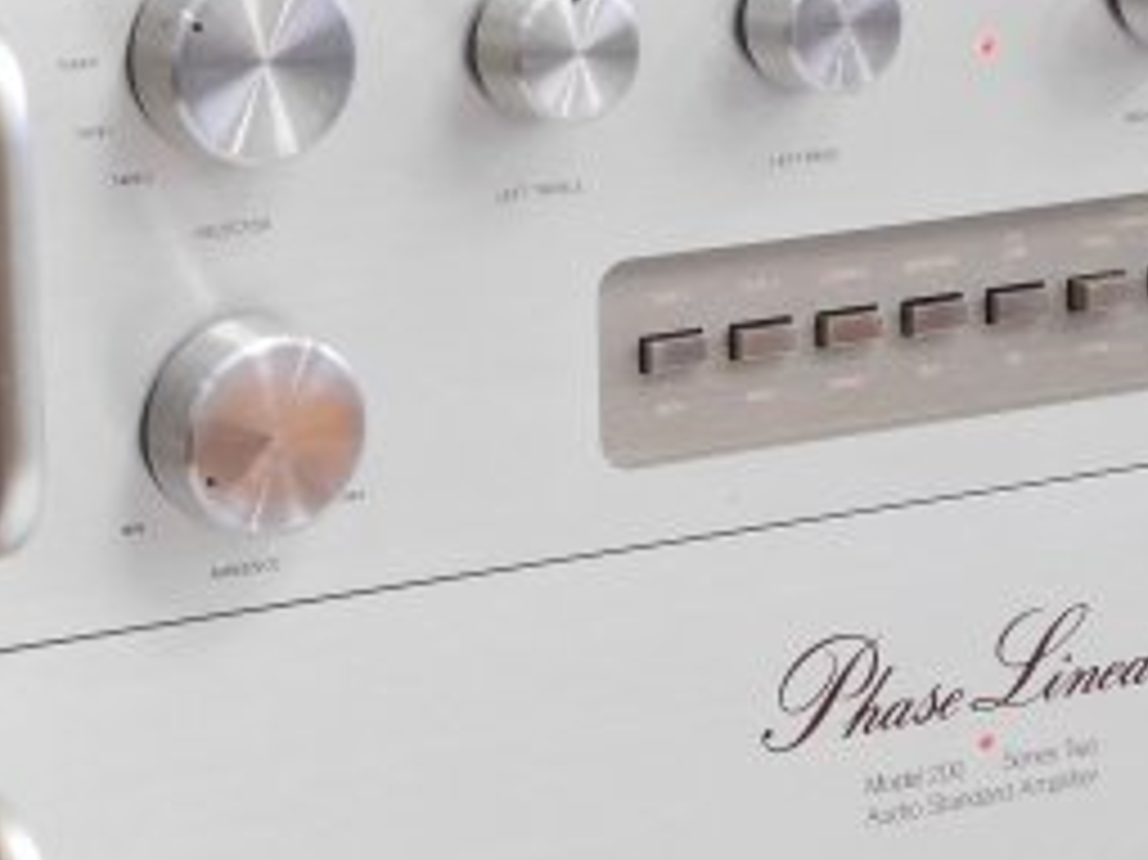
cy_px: 482
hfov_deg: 11.8
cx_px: 873
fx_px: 5536
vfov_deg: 8.9
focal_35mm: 167
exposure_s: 1/20
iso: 400
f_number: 4.3
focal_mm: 12.6
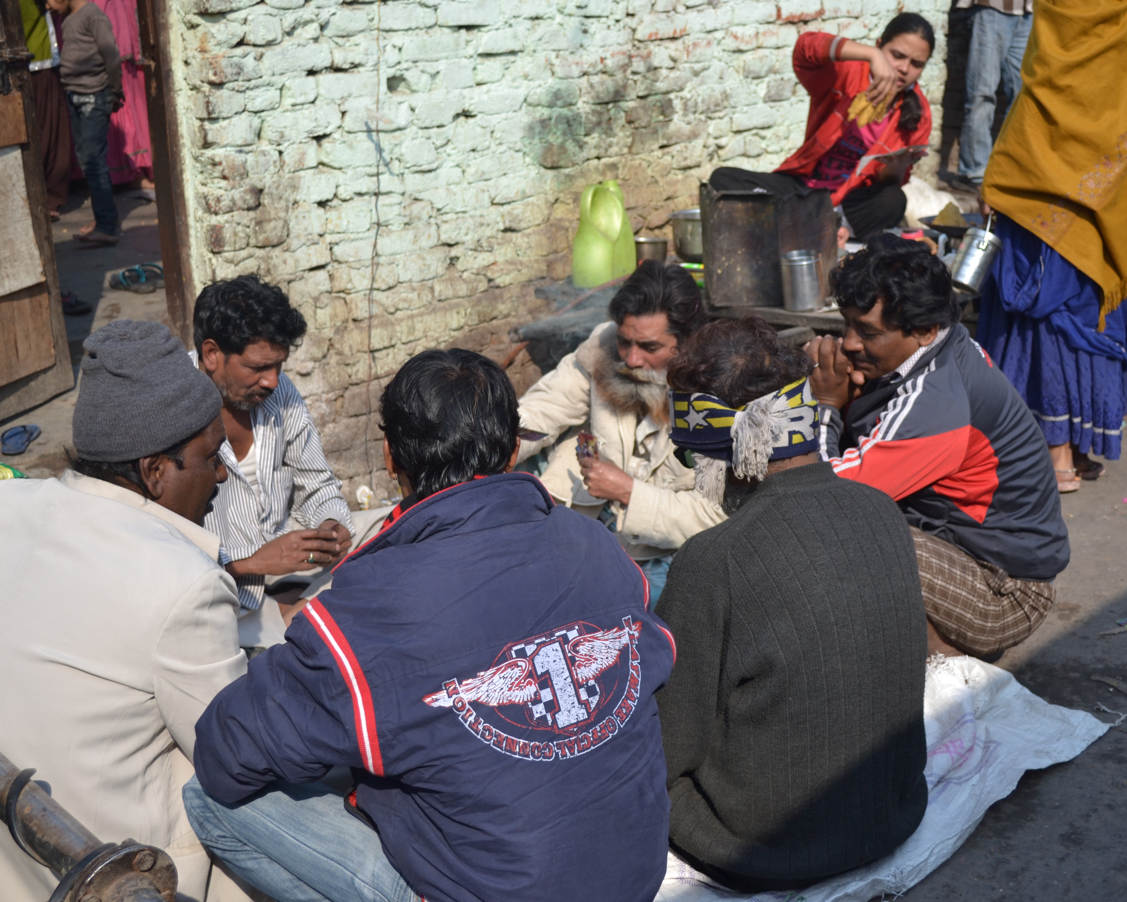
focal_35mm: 48
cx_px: 544
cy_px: 451
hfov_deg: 38.8
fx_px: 1601
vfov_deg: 31.4
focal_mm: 28
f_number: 4.5
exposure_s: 1/500
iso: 100
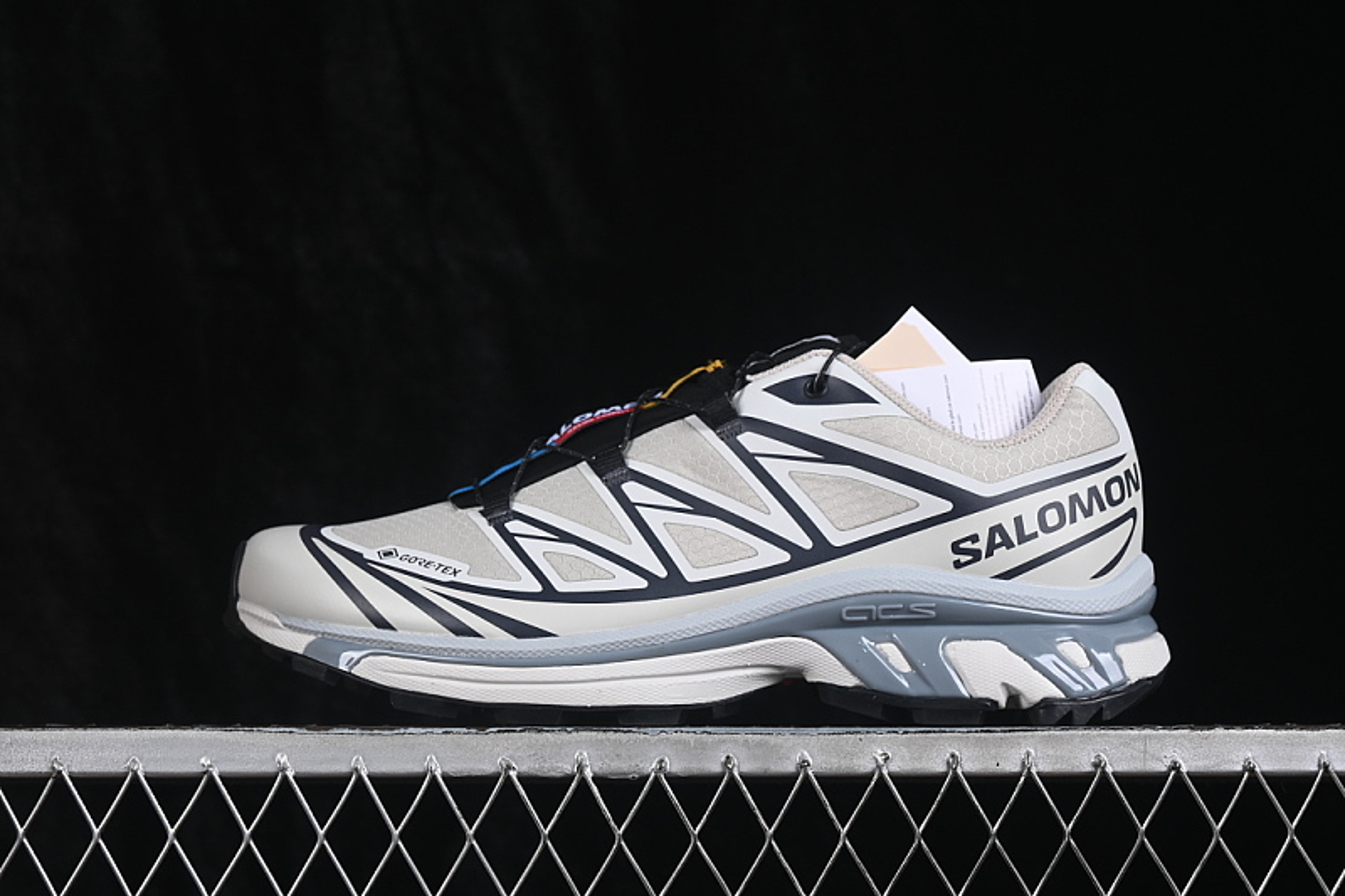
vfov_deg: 18.2
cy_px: 448
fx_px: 2801
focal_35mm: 75
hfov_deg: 27.0
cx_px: 672
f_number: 8
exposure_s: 1/80
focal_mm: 50
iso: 160
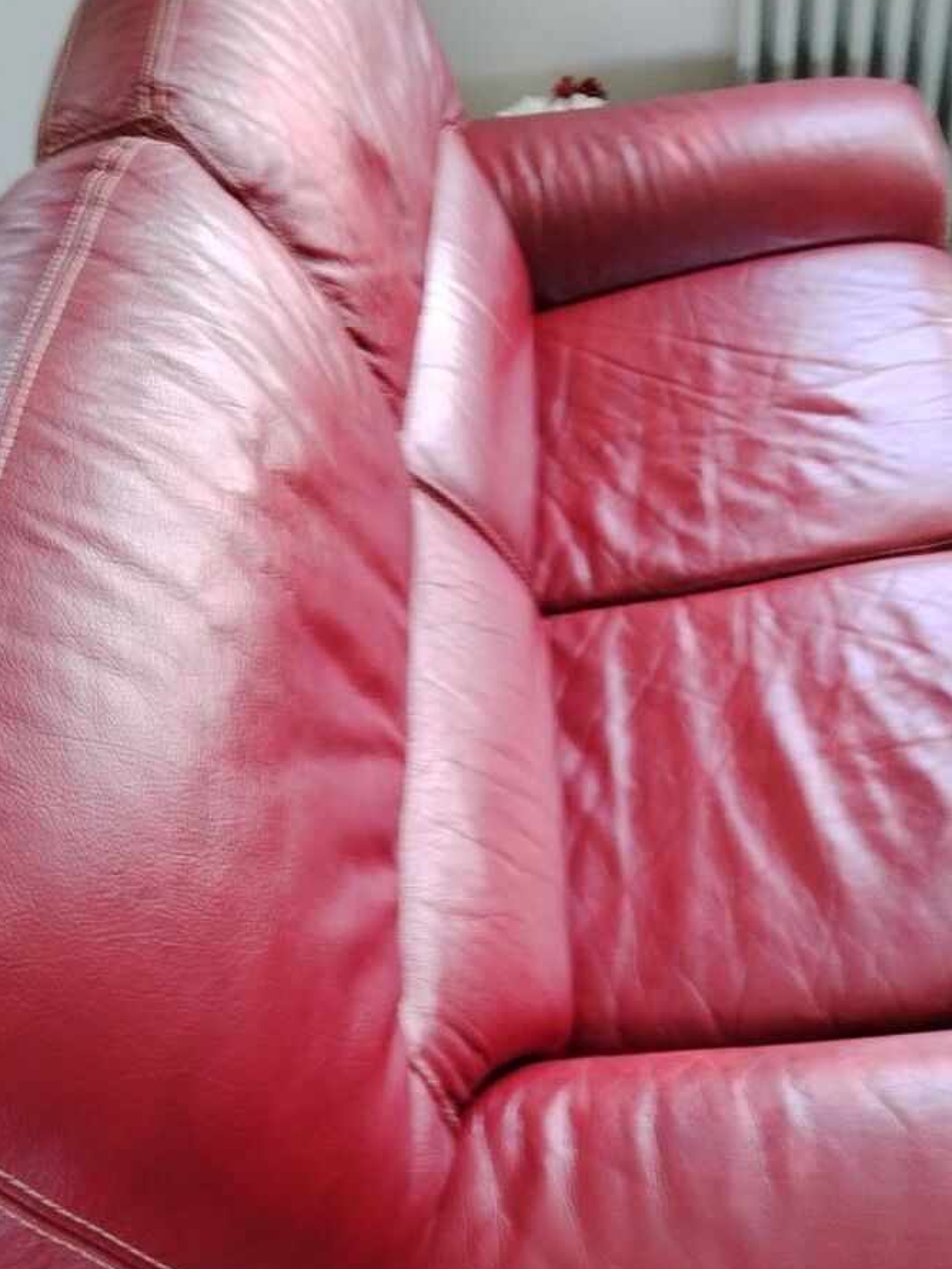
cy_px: 799
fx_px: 1430
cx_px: 457
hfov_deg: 36.8
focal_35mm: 39
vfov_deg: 47.4
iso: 277
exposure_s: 1/30
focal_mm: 4.25
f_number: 1.8
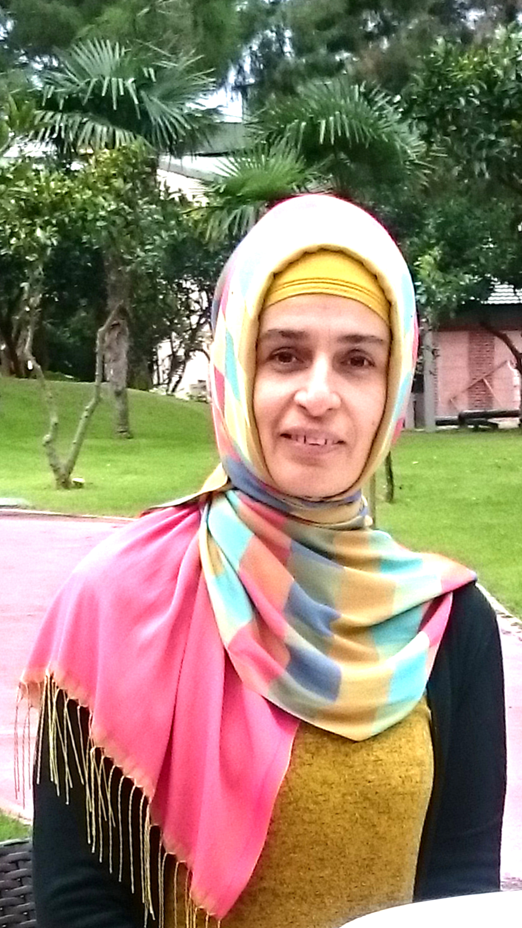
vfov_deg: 50.5
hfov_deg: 29.7
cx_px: 259
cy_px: 465
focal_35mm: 40
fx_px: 984
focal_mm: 6.5
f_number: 3.1
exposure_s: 1/100
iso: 80
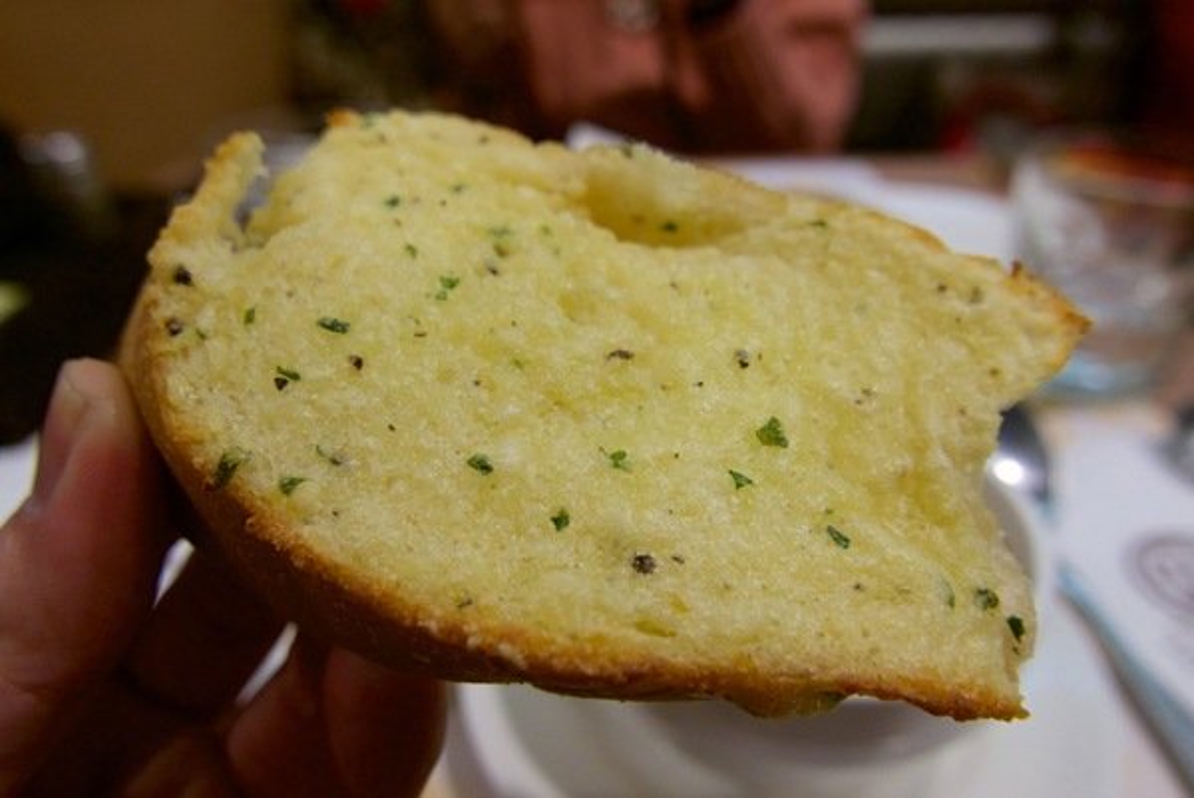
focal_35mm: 24
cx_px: 597
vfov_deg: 53.2
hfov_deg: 73.7
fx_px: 797
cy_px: 399
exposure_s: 1/60
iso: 500
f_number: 4
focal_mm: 10.9
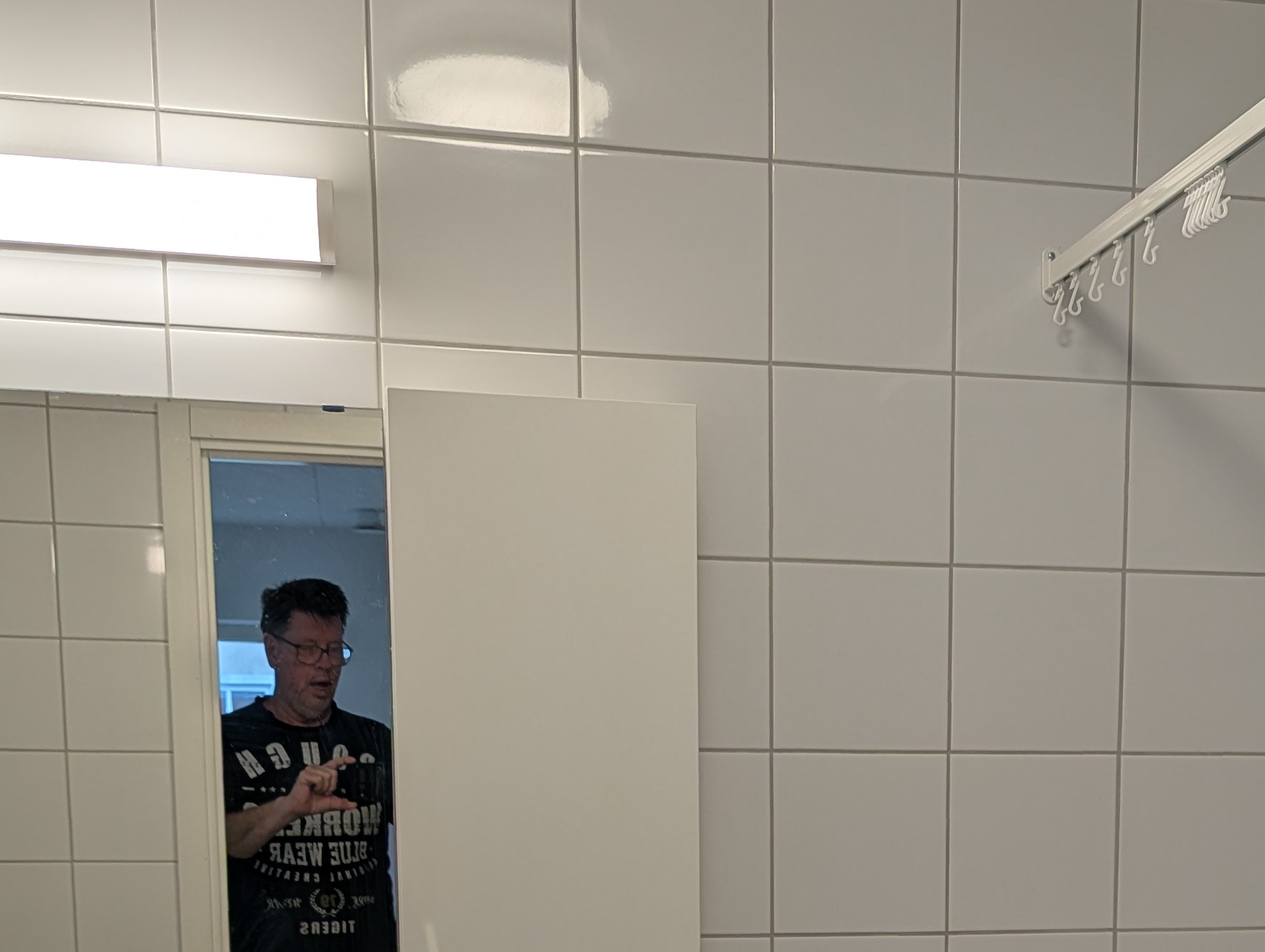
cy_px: 1062
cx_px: 893
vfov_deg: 24.3
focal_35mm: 56
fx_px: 2049
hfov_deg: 33.8
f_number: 1.85
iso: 56
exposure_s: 1/100
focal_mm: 6.81
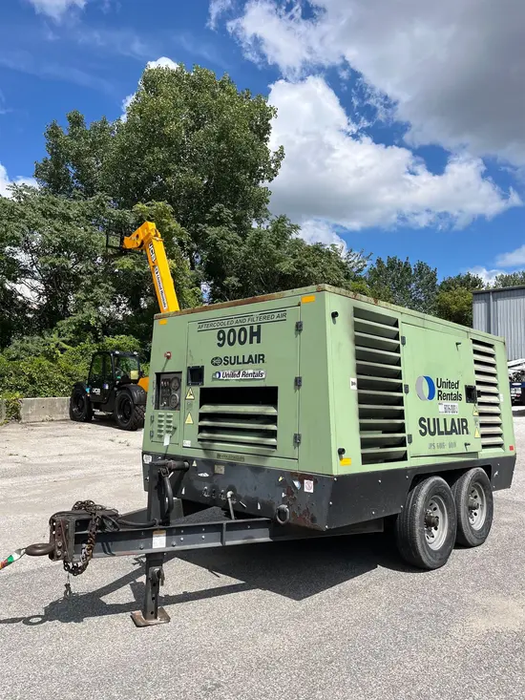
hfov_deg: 53.1
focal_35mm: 26
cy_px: 350
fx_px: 526
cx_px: 262
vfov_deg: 67.3
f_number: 1.6
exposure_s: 1/4484
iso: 50
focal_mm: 5.1
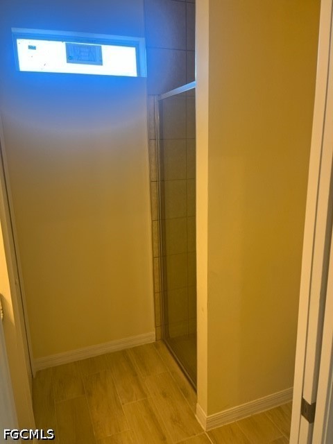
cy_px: 222
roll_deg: +1.4
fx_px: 333
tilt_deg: -12.9
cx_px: 166
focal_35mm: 26
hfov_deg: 53.1
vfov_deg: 67.3
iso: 80
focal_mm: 5.1
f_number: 1.6
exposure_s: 1/120
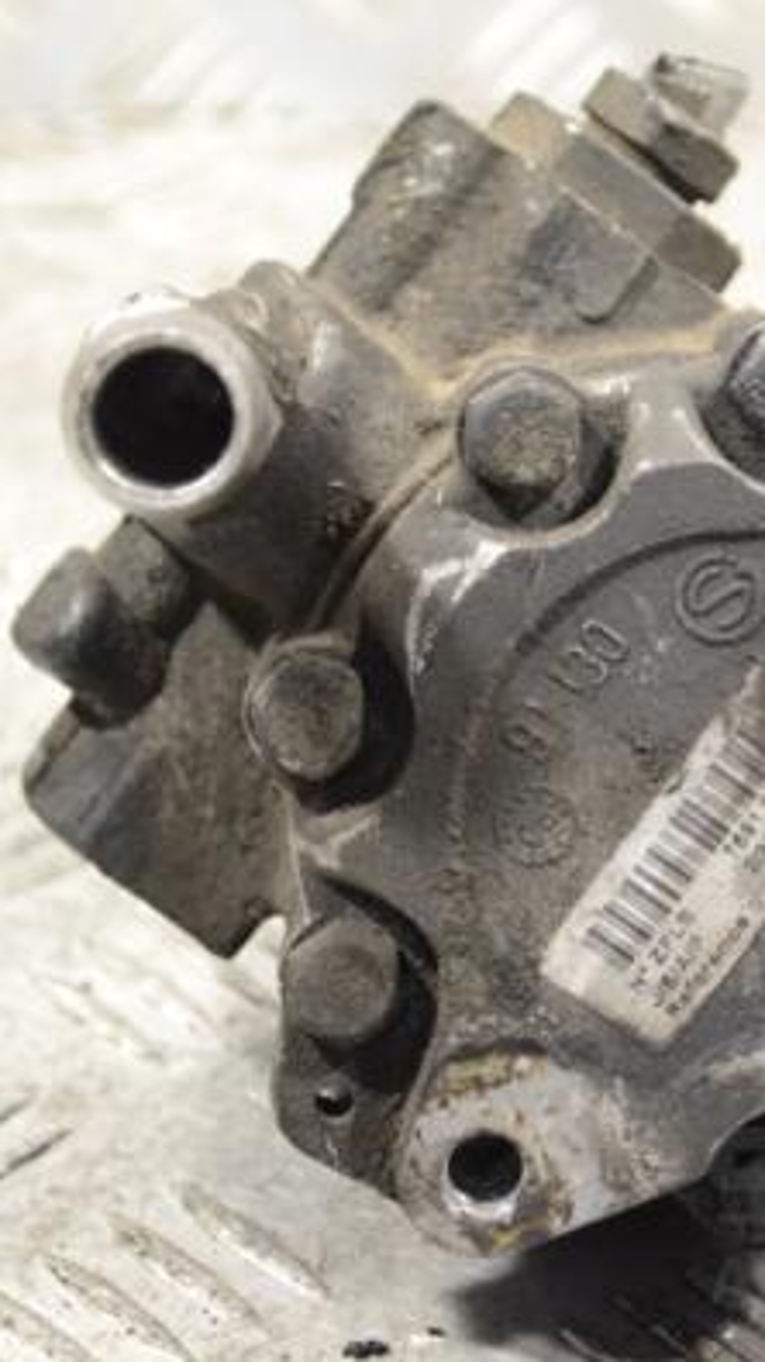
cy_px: 679
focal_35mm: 105
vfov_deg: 20.4
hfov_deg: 11.5
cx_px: 644
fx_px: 3789
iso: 3200
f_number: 6.3
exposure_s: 1/160
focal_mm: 44
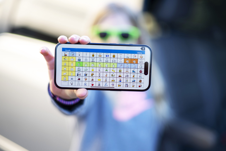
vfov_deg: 27.0
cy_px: 76
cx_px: 113
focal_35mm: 50
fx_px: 314
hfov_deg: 39.6
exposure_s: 1/250
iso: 64
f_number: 1.4
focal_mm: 50
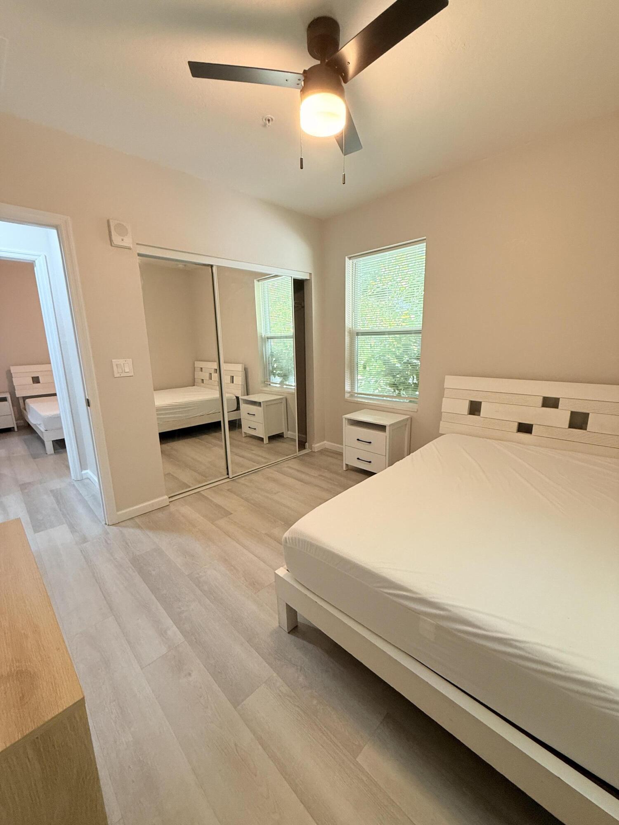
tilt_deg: -11.6
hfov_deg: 85.7
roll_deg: +0.7
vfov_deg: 102.1
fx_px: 334
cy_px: 412
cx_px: 310
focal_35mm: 14
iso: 250
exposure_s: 1/60
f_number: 2.2
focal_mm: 2.22
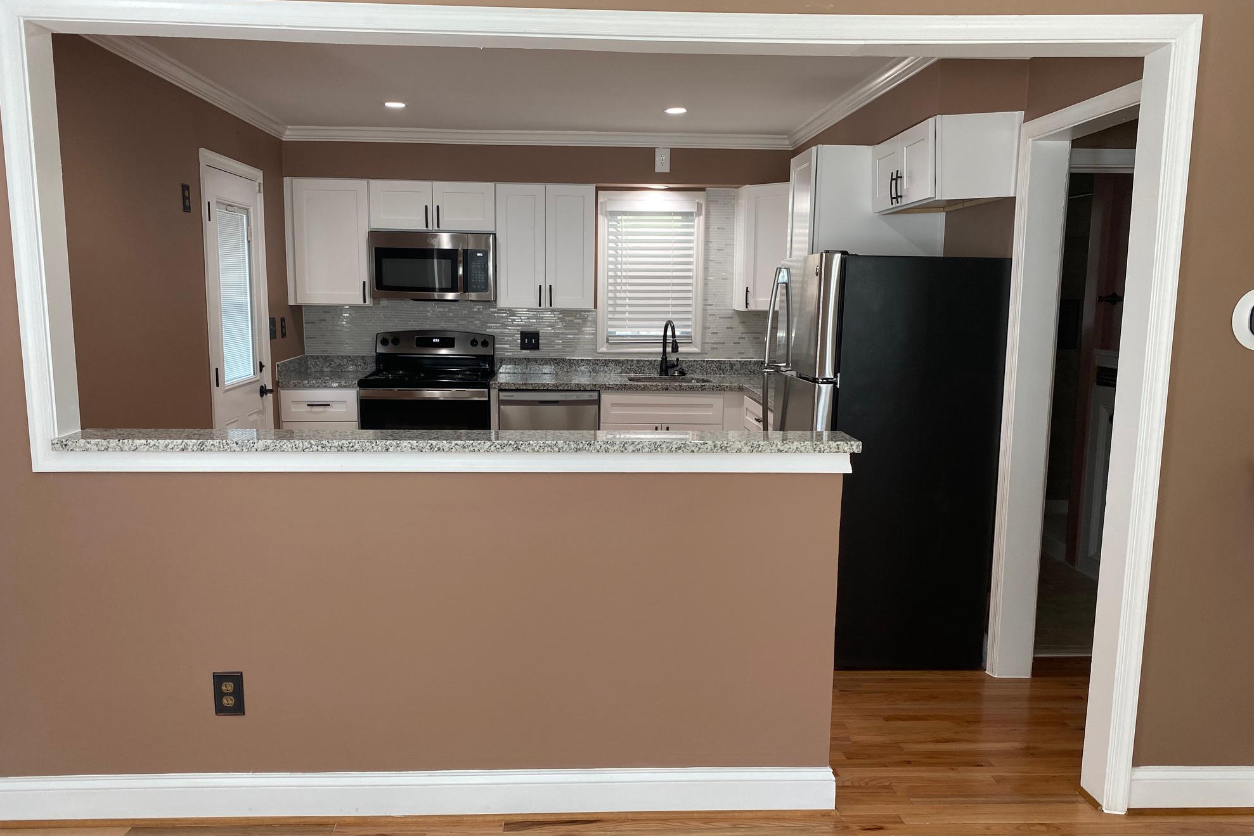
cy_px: 443
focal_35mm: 28
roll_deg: -0.7
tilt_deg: -9.2
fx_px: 975
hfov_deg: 65.5
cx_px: 608
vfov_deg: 46.4
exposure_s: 1/60
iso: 80
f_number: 1.8
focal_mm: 4.25
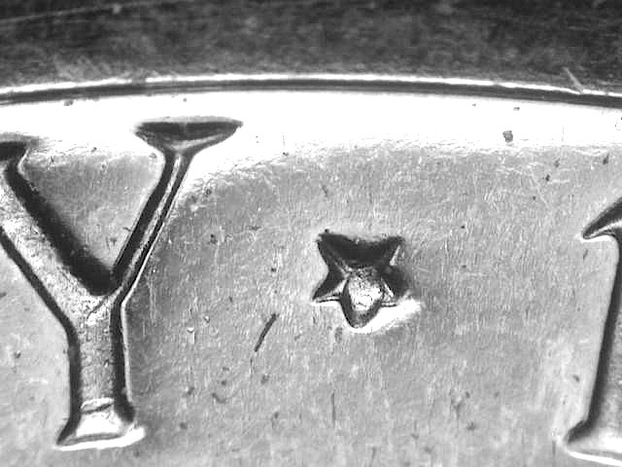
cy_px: 234
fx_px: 2767
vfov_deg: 9.6
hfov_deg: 12.8
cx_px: 311
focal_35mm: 154
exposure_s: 1/15.4
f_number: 5.1
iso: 100
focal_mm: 32
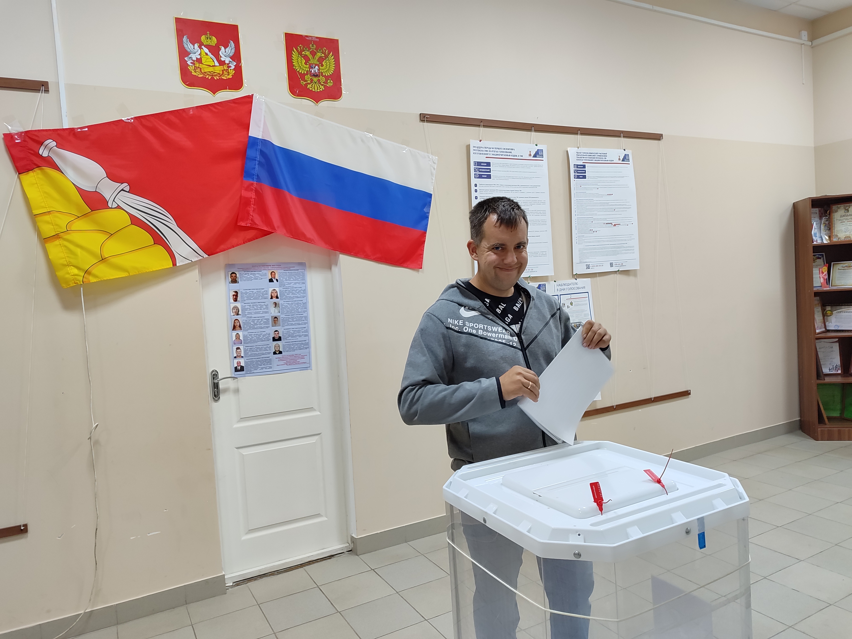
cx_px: 426
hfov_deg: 69.4
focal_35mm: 25
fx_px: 615
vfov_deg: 54.9
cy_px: 320
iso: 424
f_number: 1.89
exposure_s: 1/33
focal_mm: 5.95
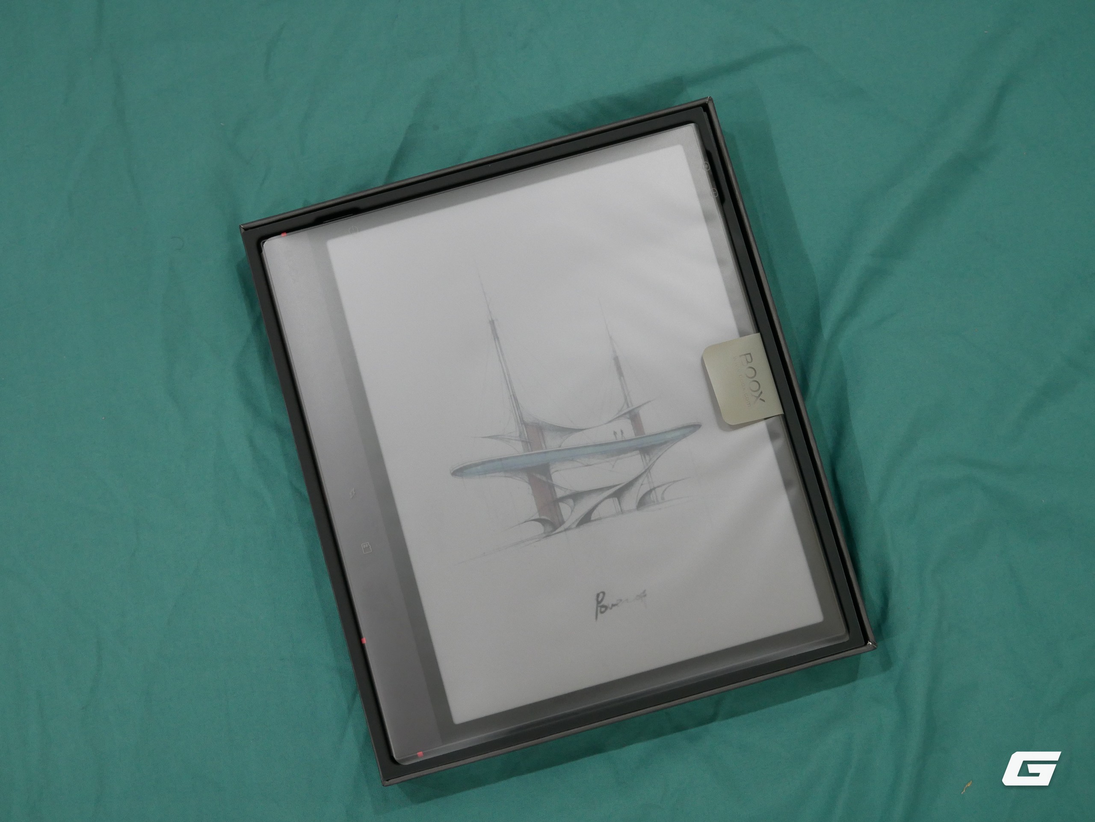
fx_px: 1709
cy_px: 411
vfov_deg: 27.1
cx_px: 548
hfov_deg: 35.5
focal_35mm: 54
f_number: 5.2
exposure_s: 1/60
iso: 1000
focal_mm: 27
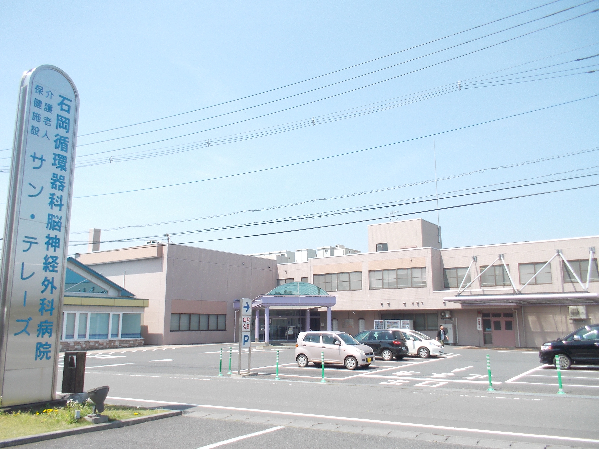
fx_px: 502
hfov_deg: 61.7
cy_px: 224
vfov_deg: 48.2
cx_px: 300
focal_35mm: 29
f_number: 3.3
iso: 80
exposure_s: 1/500
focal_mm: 4.1
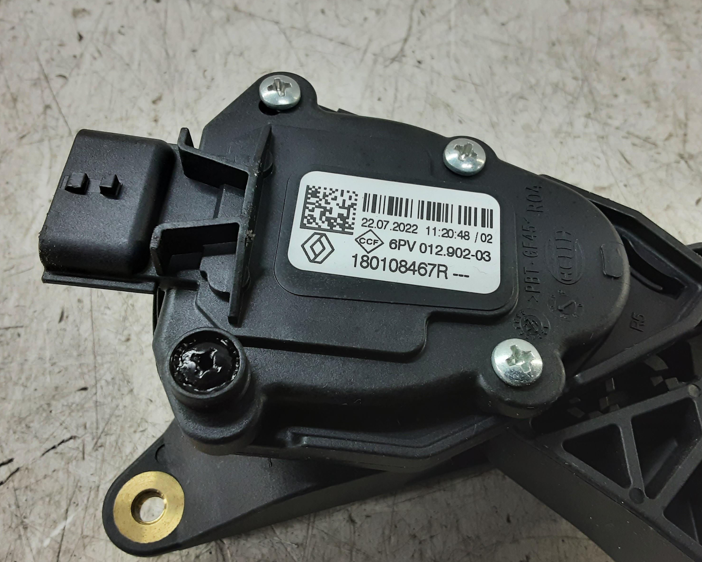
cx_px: 345
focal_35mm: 29
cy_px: 279
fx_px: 603
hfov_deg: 60.4
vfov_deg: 50.0
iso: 125
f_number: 1.9
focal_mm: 2.91
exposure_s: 1/50
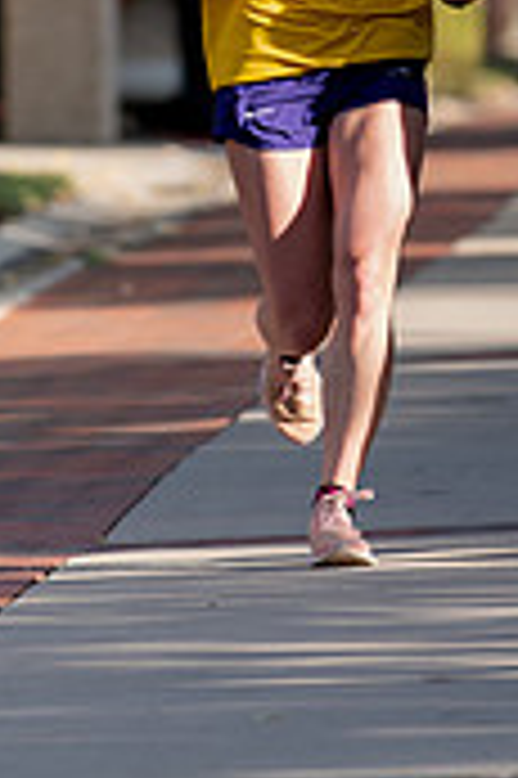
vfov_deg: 2.1
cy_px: -34
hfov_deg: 1.4
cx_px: 315
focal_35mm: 1006
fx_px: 21755
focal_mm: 300
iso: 200
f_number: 4.5
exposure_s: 1/500
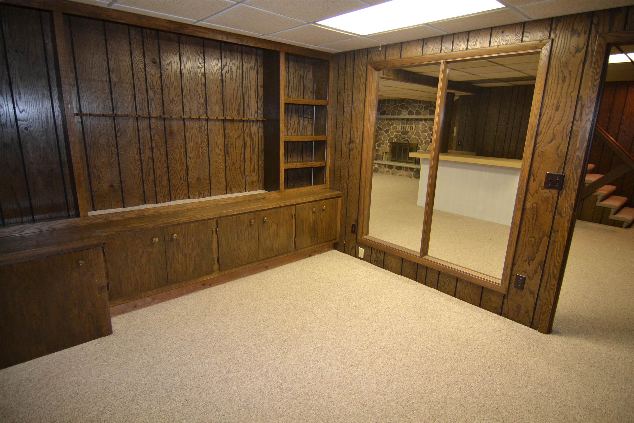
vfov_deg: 67.4
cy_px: 212
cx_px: 317
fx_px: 317
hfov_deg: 90.0
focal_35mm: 18
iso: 1250
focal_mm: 12
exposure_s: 1/60
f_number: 4
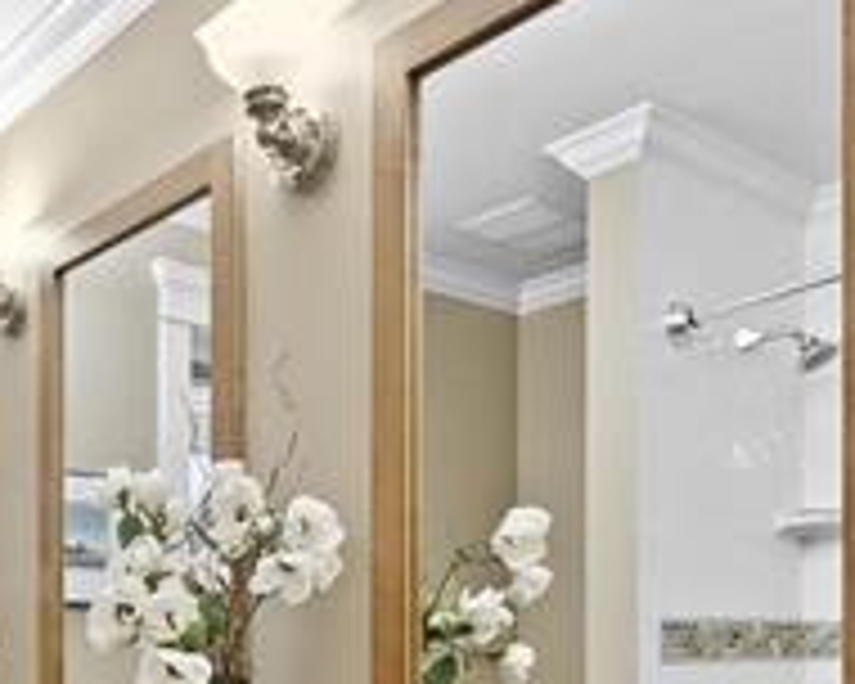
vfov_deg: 34.2
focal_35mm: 41
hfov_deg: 43.6
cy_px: 634
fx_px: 1037
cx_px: 230
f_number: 11
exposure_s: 1/6
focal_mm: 13
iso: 6400
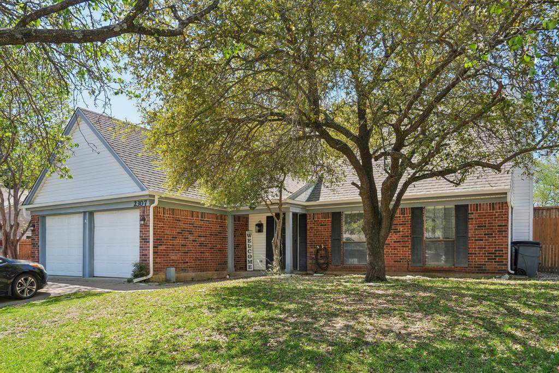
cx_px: 280
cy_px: 186
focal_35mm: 26
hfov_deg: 69.4
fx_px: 404
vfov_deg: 49.5
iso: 100
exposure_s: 1/80
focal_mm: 26
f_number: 8
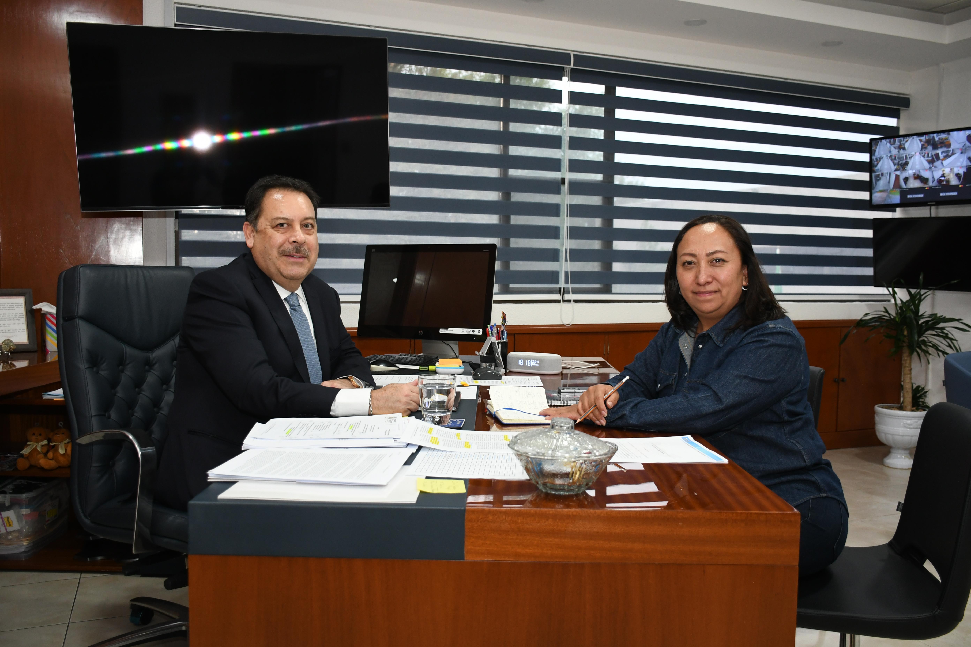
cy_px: 324
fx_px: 809
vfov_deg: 43.6
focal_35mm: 30
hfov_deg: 61.9
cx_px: 486
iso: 1000
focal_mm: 20
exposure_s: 1/100
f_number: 3.5
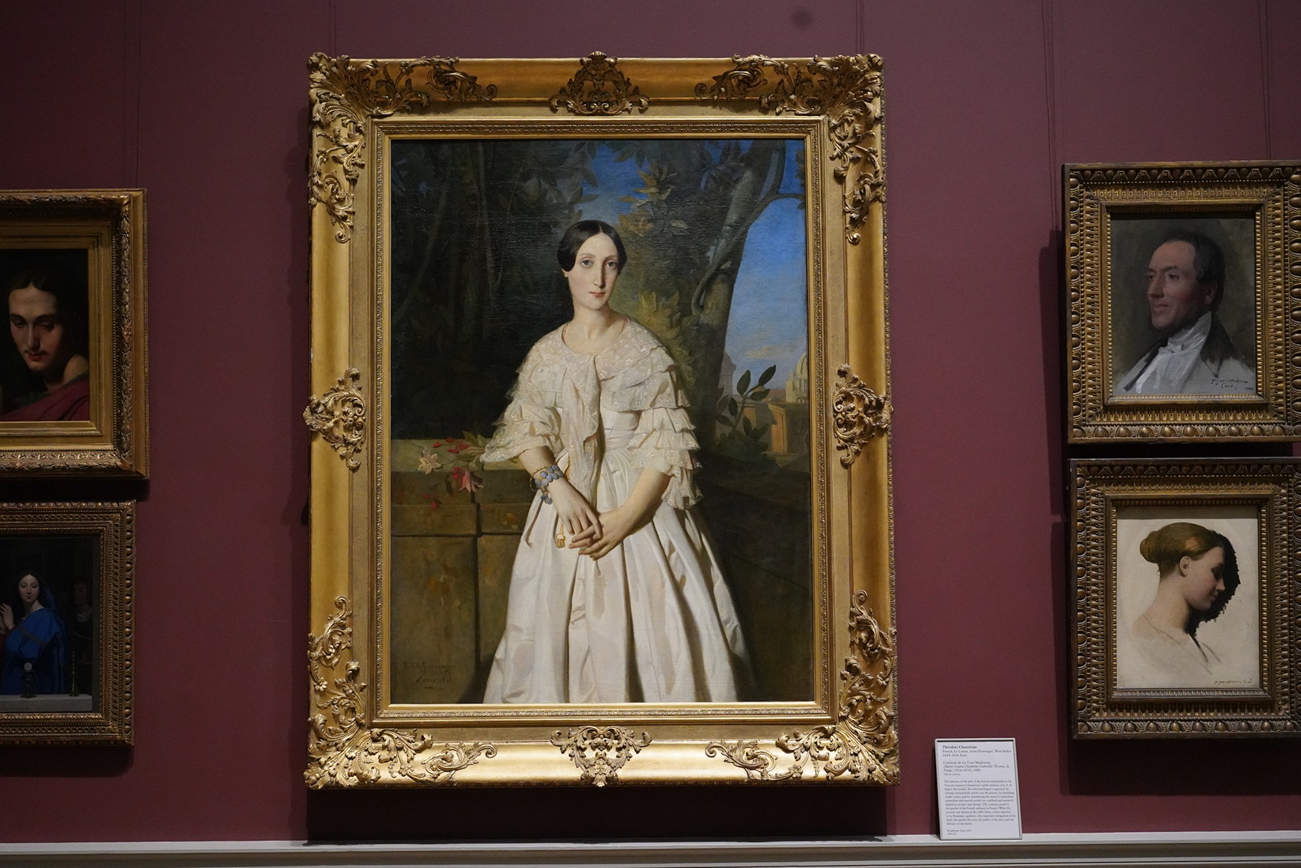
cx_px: 650
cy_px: 434
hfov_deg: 48.5
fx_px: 1446
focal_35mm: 40
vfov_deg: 33.4
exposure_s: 1/100
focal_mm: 40
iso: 8000
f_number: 5.6
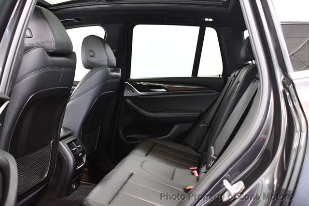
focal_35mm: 36
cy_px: 103
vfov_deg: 36.9
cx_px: 154
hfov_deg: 53.1
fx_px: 309
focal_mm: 18
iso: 4500
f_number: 3.5
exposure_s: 1/60
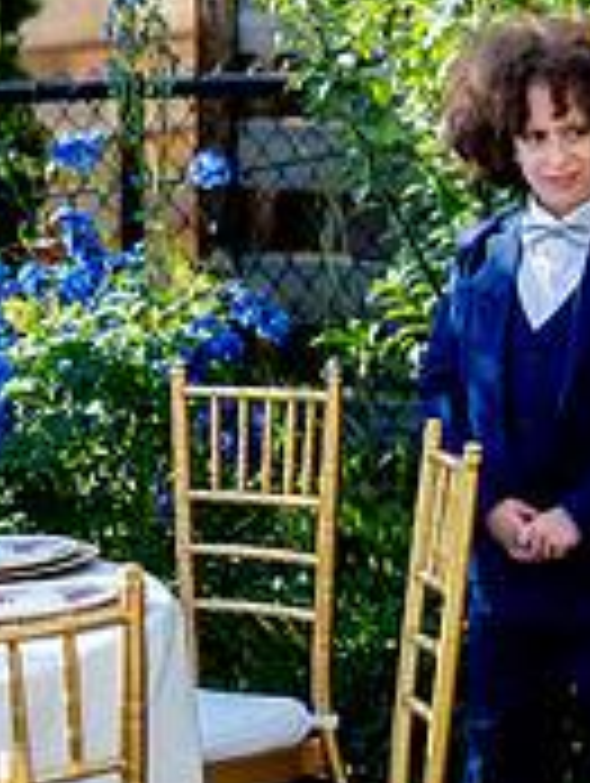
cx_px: 1162
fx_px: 3627
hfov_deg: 8.8
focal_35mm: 160
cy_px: 209
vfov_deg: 12.3
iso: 250
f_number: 2
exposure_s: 1/2500
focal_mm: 50
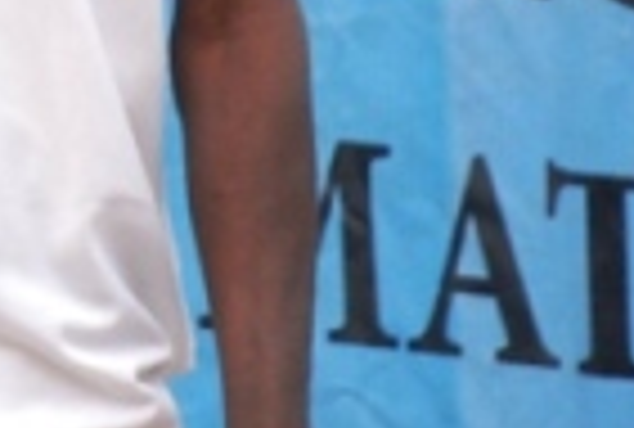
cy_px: -532
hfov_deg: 3.7
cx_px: -746
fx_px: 9611
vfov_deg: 2.5
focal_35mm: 544
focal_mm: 80
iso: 800
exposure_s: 1/500
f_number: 5.6
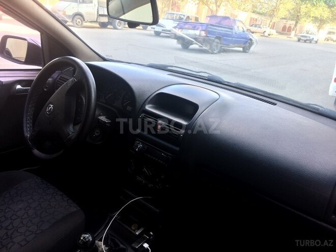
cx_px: 168
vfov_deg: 48.2
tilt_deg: -20.8
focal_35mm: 29
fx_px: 281
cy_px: 126
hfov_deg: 61.7
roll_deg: -7.3
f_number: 2.2
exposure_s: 1/100
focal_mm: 4.15
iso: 50
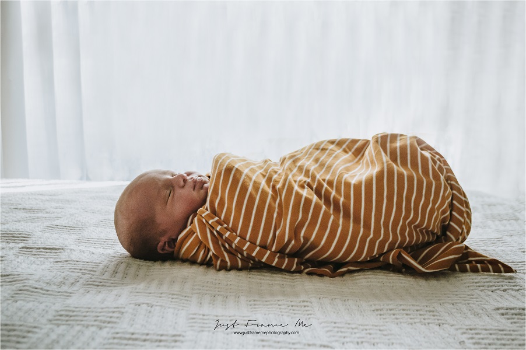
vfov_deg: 29.8
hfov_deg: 43.6
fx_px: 657
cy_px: 175
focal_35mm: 45
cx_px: 263
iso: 720
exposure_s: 1/500
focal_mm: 30
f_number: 4.5
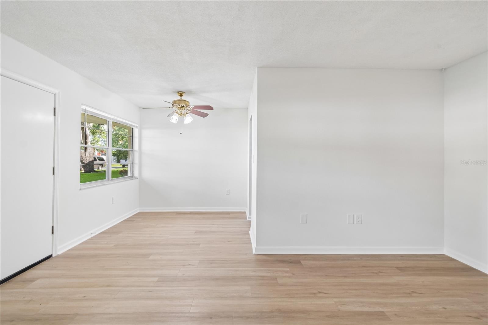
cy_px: 162
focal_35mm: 15
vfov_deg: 77.3
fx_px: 203
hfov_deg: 100.4
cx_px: 244
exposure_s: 1/13
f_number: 7.1
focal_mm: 10
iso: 100
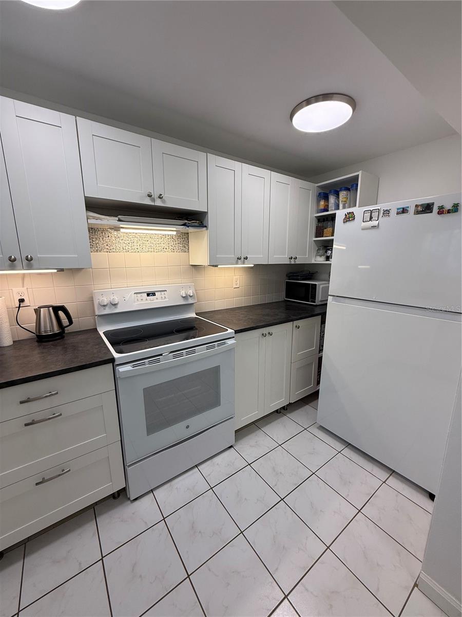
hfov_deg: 85.7
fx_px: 249
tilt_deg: -10.4
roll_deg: -0.3
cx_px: 231
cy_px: 308
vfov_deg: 102.1
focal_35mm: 14
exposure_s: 1/120
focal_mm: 2.22
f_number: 2.2
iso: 80
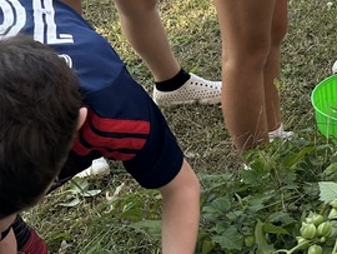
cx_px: 491
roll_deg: -3.3
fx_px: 887
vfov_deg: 14.6
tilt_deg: -11.8
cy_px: -173
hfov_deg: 19.1
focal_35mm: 91
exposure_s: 1/630
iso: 80
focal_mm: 6.86
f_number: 1.78
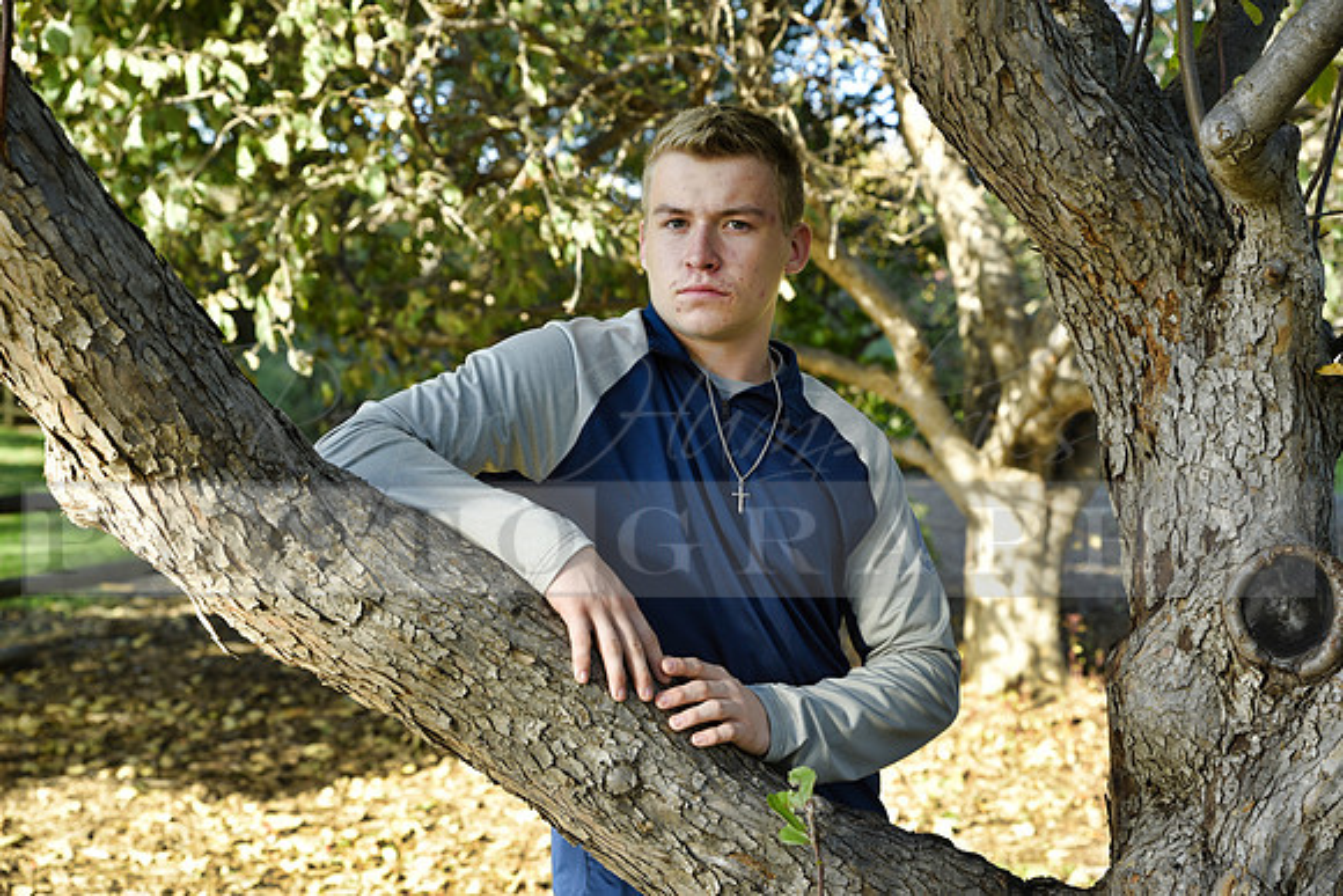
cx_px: 672
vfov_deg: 23.4
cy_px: 448
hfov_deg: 34.5
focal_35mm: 58
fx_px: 2164
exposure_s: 1/100
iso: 200
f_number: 5
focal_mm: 58
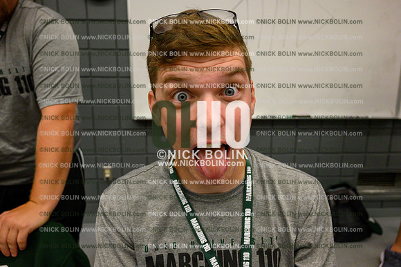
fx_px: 284
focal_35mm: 26
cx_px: 200
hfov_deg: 70.5
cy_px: 134
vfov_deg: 50.4
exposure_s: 1/250
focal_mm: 25.5
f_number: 5.6
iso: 6400
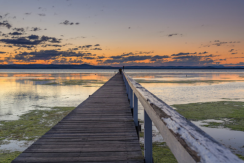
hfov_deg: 47.9
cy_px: 82
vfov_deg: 33.0
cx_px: 122
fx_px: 275
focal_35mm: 41
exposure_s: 1/15
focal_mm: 40
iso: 400
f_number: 6.3
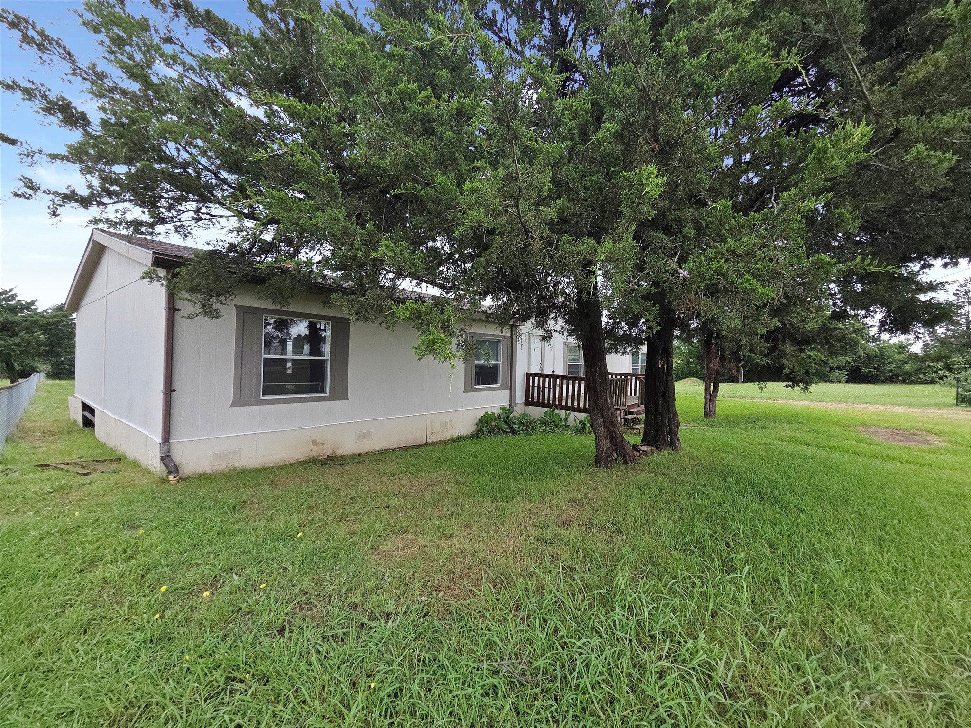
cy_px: 364
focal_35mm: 13
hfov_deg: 106.2
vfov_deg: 89.9
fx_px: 365
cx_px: 486
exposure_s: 1/673
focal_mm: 2.2
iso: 50
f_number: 2.2
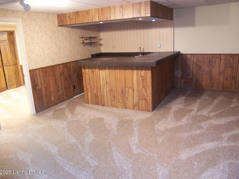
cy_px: 89
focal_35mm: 39
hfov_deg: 47.9
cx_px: 118
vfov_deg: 36.8
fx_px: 269
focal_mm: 6.3
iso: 140
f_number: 2.8
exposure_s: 1/3
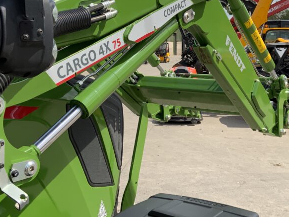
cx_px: 156
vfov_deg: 28.3
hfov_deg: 37.5
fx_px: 426
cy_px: 67
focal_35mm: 51
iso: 16
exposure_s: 1/2058
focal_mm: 3
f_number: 1.8
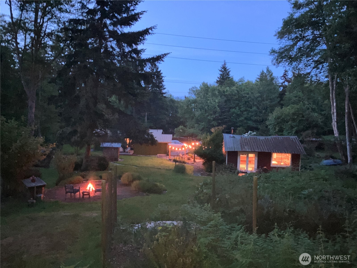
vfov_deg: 49.7
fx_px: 289
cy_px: 134
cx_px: 178
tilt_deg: -8.0
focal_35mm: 28
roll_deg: -1.3
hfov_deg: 63.4
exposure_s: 1/5
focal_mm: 3.99
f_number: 1.8
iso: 1250
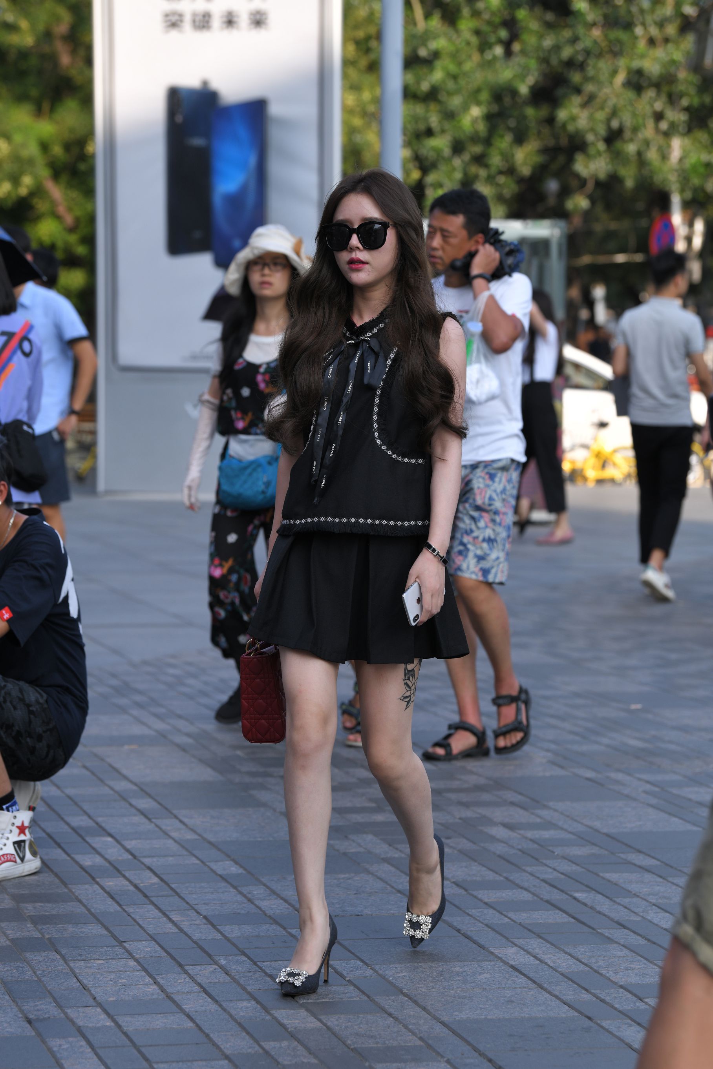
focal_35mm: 116
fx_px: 3446
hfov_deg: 11.8
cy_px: 534
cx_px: 356
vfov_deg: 17.6
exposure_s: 1/800
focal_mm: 116
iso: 320
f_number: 5
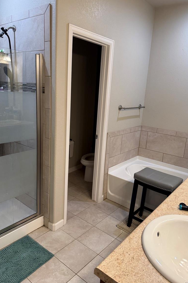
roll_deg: -2.6
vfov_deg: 69.4
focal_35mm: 26
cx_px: 96
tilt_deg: -14.3
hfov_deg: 49.5
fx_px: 204
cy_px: 139
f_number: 1.78
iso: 200
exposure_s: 1/120
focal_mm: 6.76
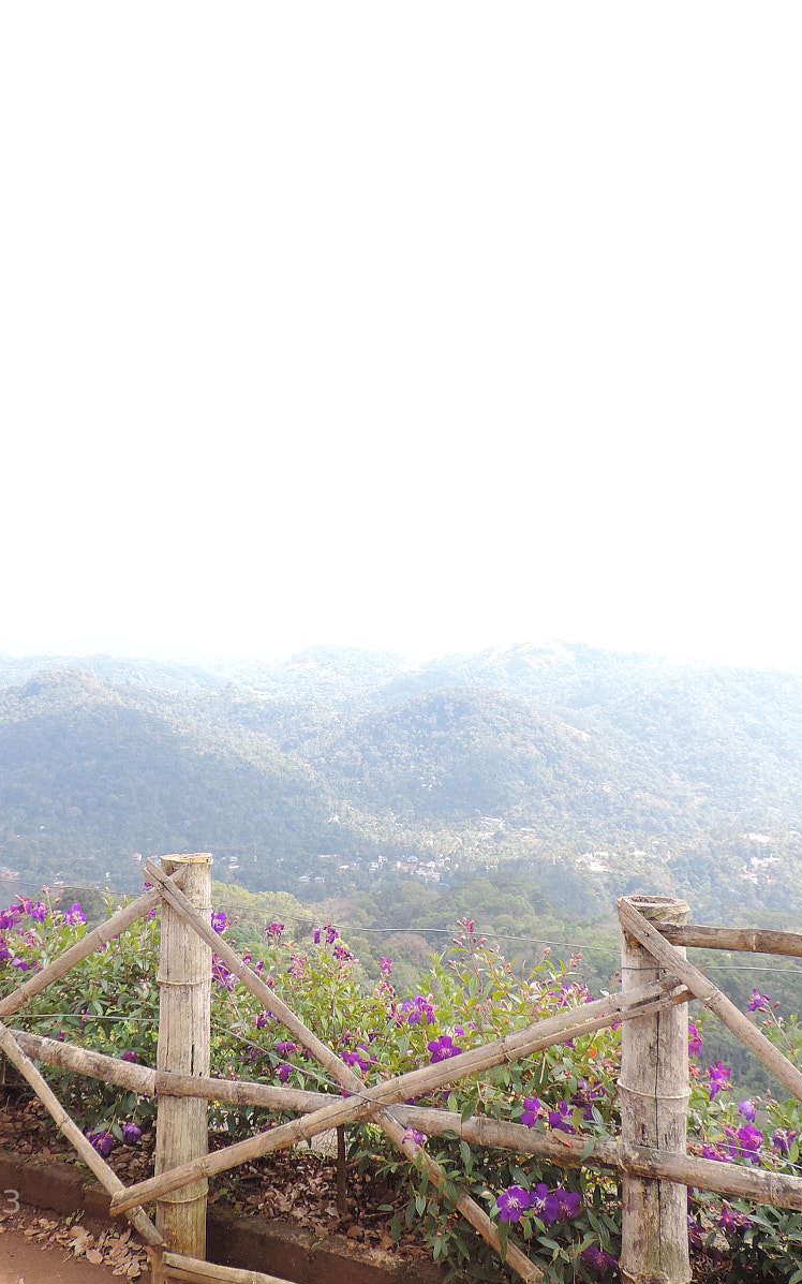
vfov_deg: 56.7
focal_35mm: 34
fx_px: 1189
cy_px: 643
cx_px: 317
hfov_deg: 37.1
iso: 80
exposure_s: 1/1600
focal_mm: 4.3
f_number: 3
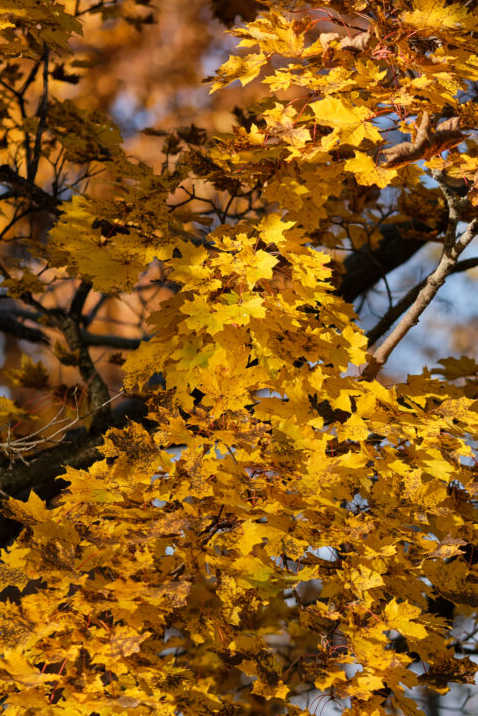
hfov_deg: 7.1
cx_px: 282
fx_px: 3840
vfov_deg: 10.7
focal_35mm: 193
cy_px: 390
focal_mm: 90
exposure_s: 1/3500
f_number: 2
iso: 160
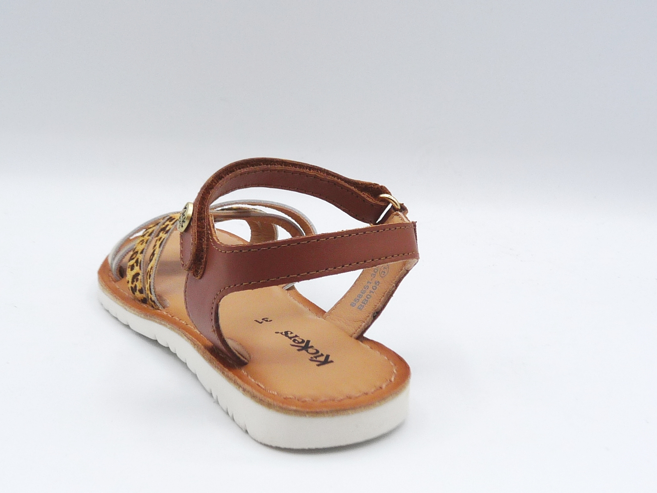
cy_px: 246
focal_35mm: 48
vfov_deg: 30.3
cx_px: 328
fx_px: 911
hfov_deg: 39.7
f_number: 4.5
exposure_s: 1/200
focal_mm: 4.8
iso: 100
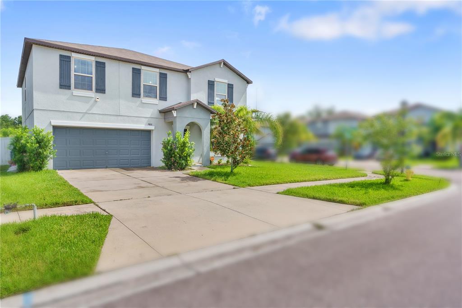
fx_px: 269
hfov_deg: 81.2
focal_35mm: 21
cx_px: 231
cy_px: 154
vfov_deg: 59.5
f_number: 8
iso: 200
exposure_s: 1/640
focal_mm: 21
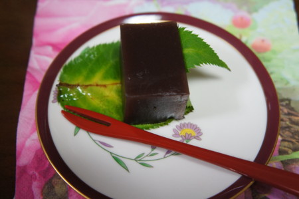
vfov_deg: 30.8
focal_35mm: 44
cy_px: 100
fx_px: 361
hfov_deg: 45.0
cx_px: 150
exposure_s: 1/80
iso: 1600
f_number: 4
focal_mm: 29
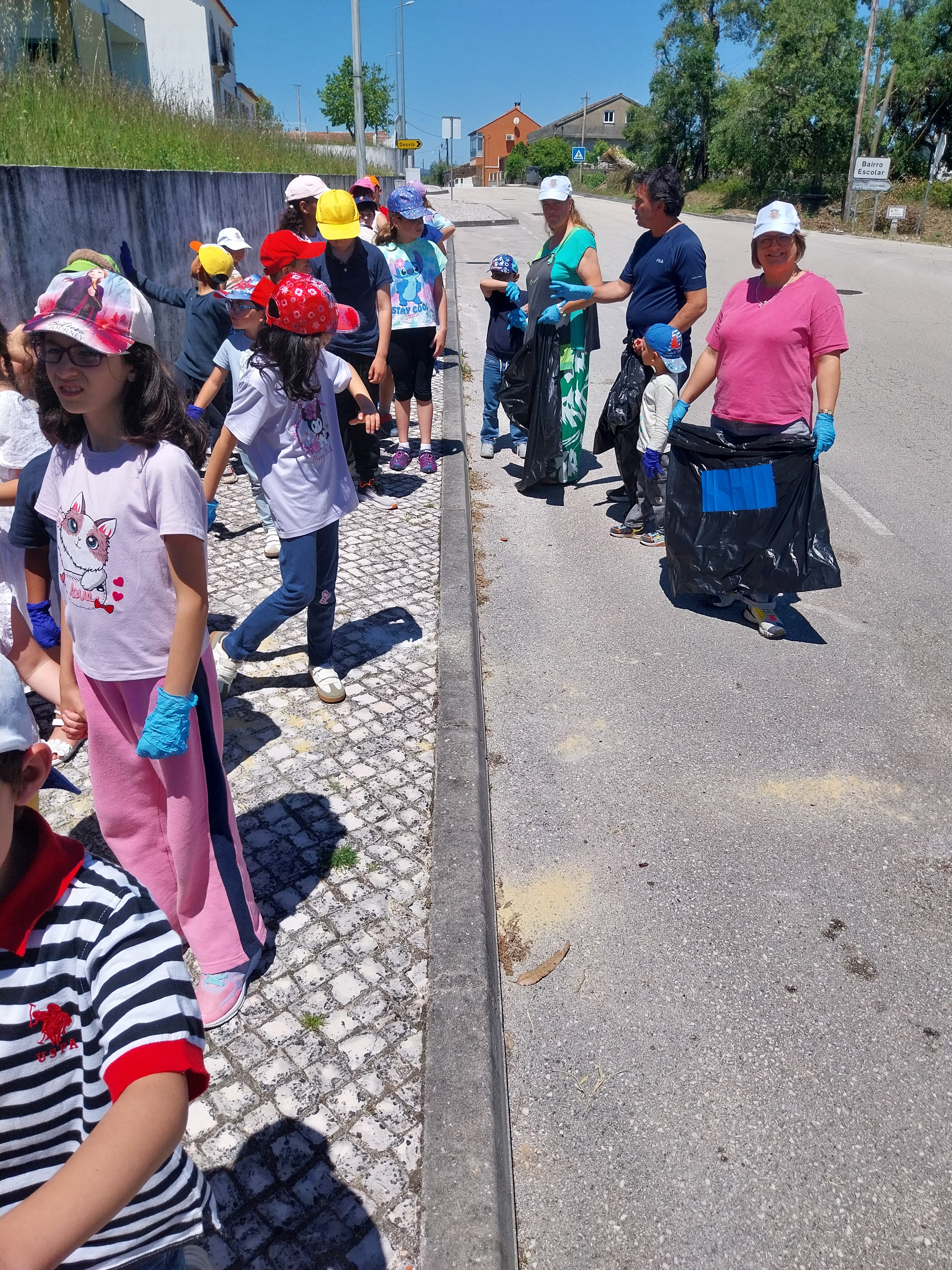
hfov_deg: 53.1
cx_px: 476
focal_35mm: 26
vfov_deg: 67.3
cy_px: 635
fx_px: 953
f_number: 1.8
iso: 25
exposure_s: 1/1625
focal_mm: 4
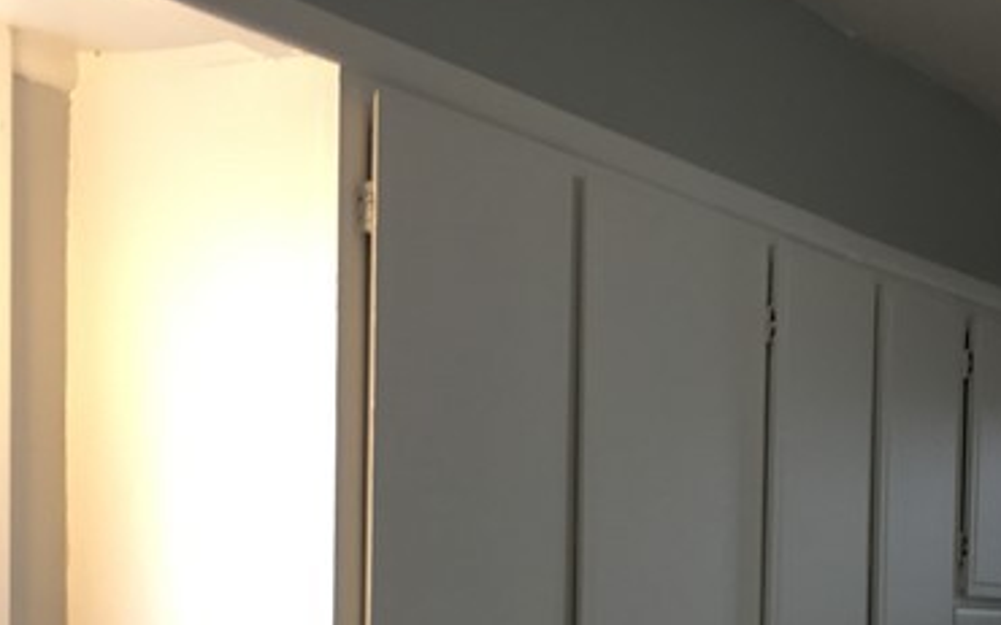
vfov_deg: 14.7
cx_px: 606
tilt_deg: -2.6
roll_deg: -1.2
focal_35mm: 85
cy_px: 825
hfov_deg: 24.3
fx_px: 2318
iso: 32
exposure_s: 1/60
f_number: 2.2
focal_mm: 4.15
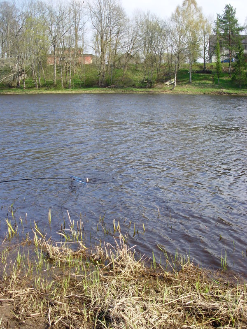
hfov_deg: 37.7
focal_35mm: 38
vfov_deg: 49.0
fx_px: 362
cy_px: 164
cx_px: 124
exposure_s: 1/418
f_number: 2.9
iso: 50
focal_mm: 6.3
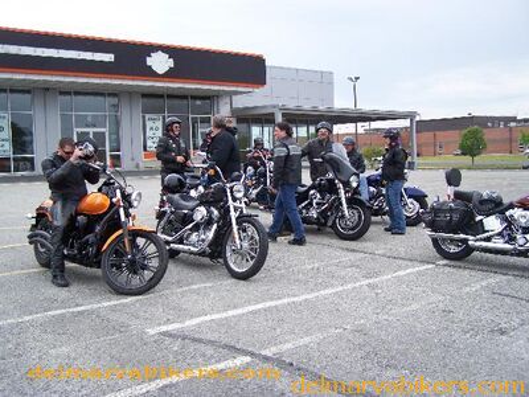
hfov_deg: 49.0
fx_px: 581
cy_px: 198
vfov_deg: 37.7
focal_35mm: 38
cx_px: 264
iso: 64
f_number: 2.8
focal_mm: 6.3
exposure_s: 1/400
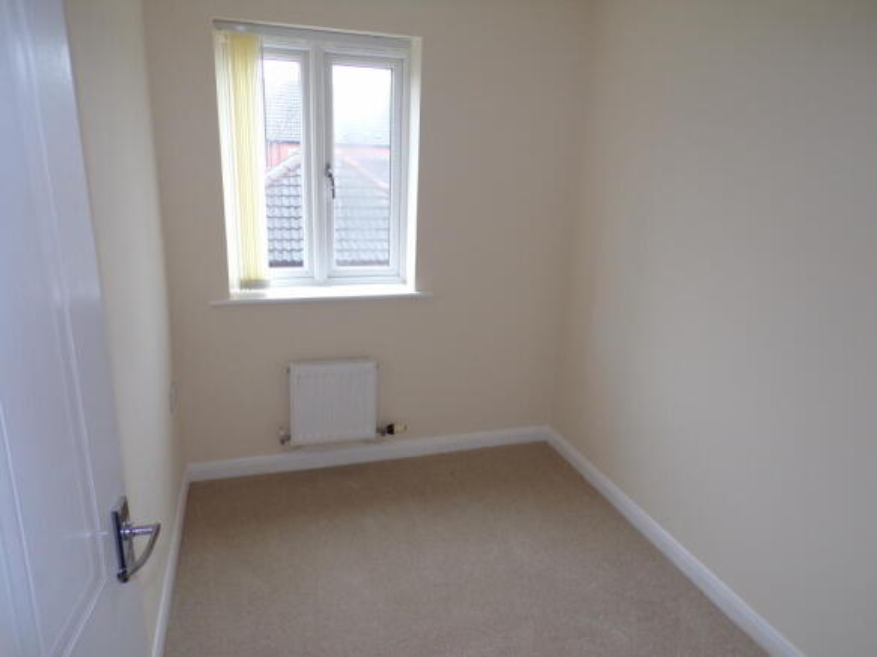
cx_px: 438
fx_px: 608
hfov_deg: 71.6
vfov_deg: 56.8
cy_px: 328
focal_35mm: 24
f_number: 3
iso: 166
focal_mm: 4.3
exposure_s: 1/34
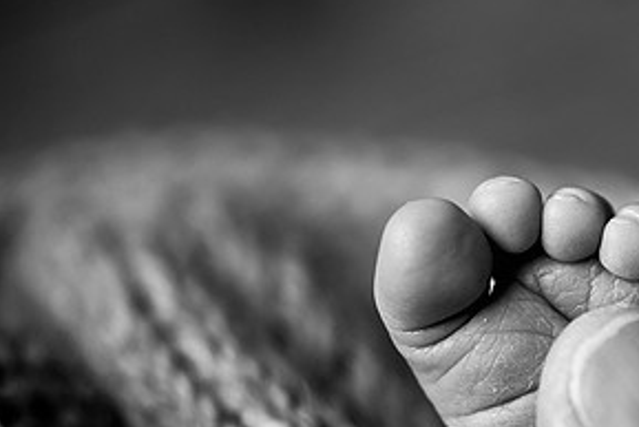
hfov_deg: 8.2
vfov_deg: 5.5
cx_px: 647
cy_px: 247
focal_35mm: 249
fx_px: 4422
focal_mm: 105
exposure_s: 1/200
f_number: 3.2
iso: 320
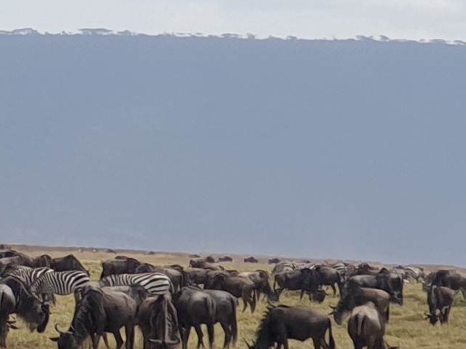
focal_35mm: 328
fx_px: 4415
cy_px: 252
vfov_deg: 4.5
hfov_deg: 5.9
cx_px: -474
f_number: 2.4
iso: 100
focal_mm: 6
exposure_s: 1/744
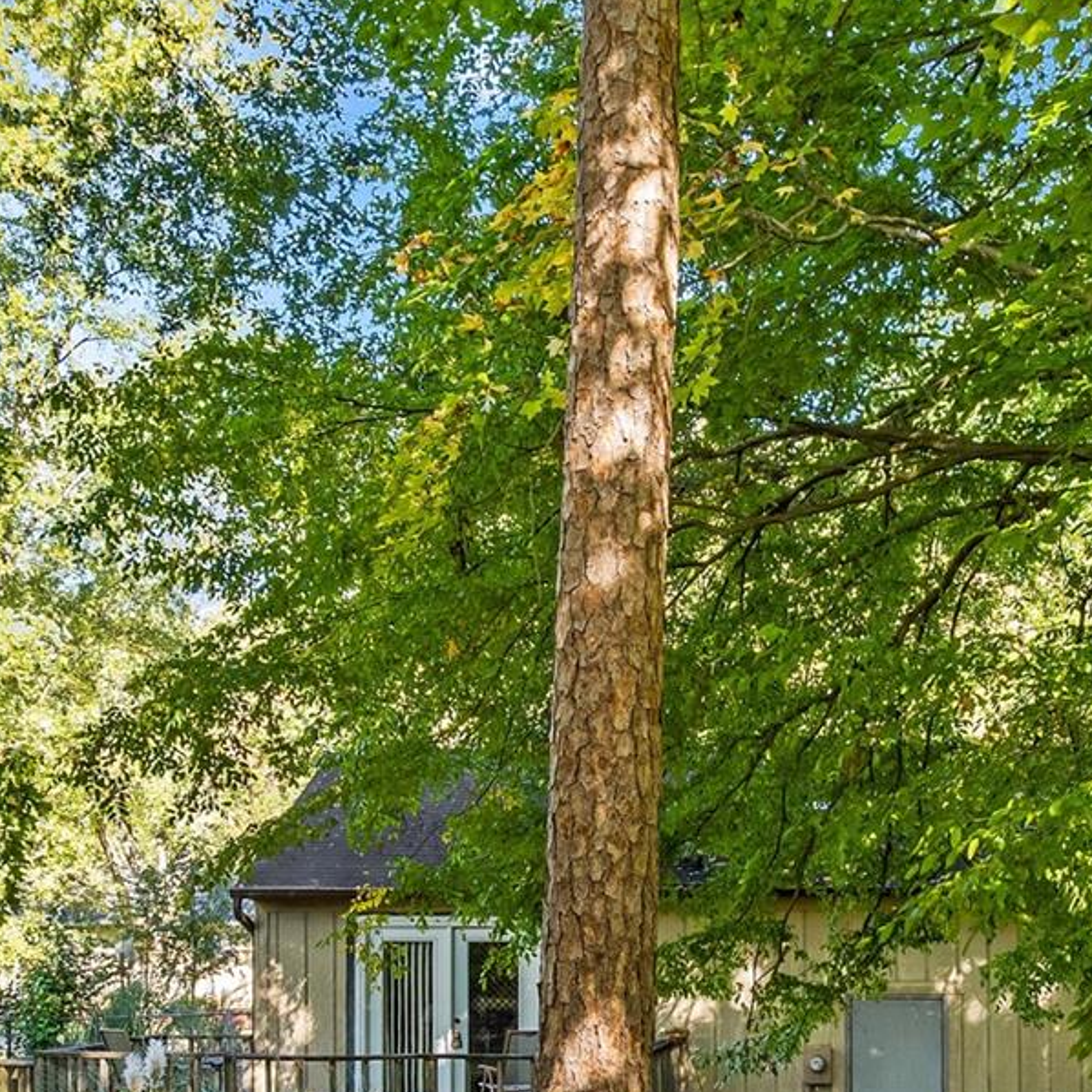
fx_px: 2284
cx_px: 628
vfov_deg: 26.5
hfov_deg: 26.9
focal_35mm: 64
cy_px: 843
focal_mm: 8.38
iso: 100
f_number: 2.8
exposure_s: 1/80
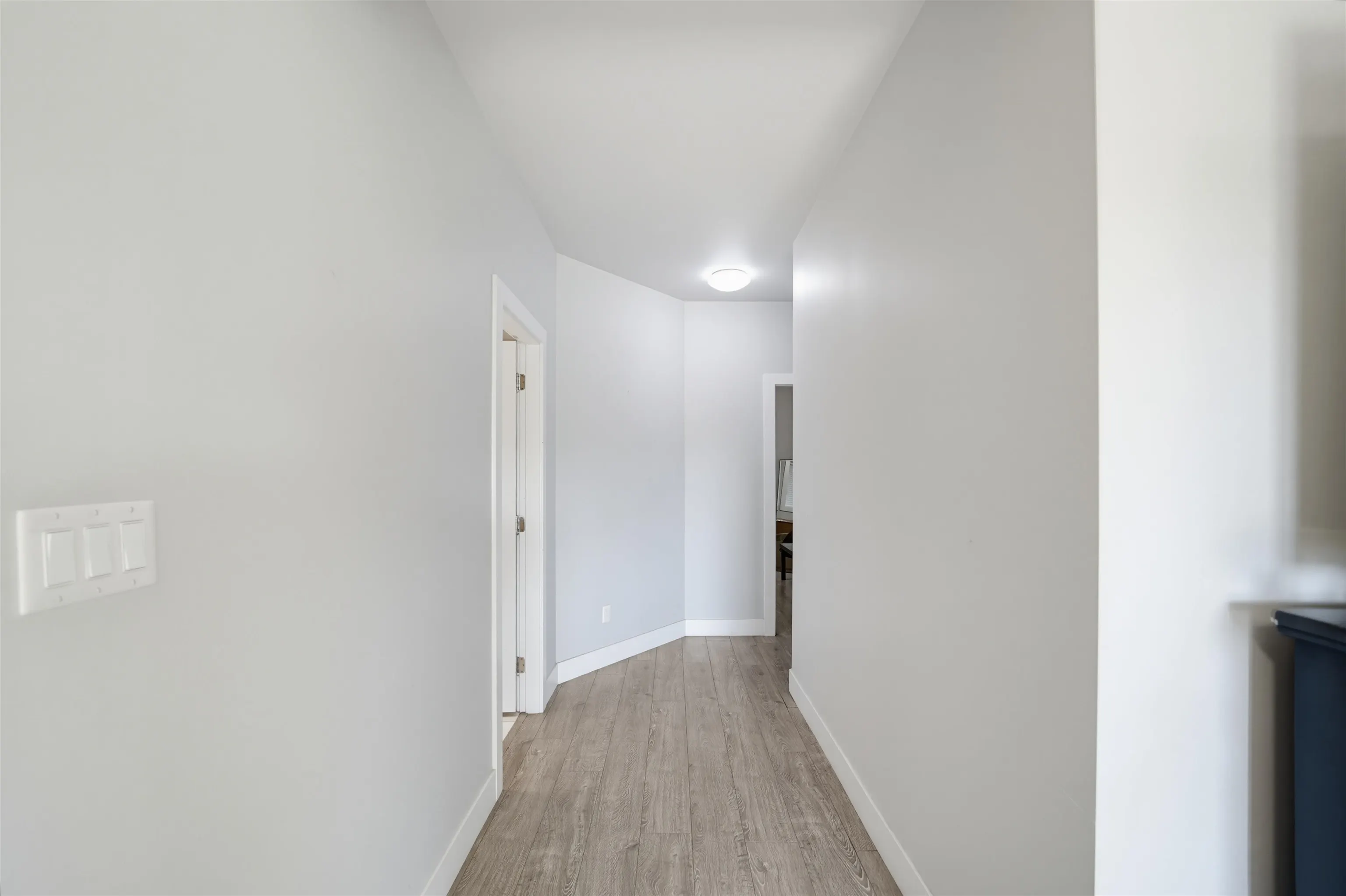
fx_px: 505
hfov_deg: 106.3
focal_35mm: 14
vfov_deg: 83.2
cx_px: 673
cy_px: 448
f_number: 2.8
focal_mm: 9
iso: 1000
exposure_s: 1/100
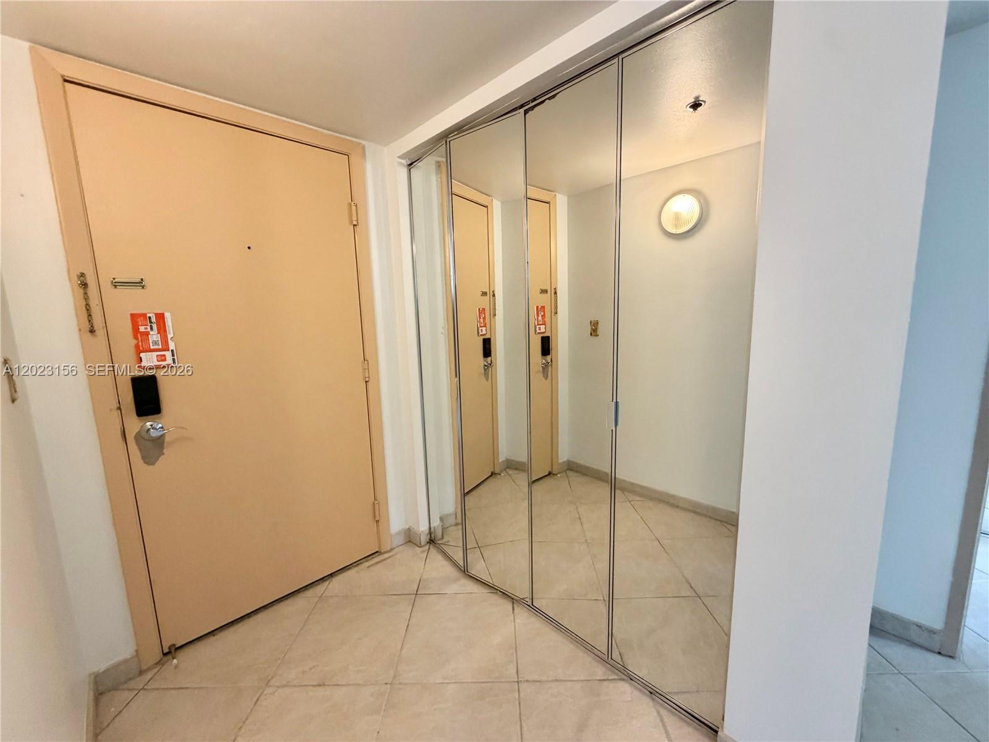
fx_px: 400
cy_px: 371
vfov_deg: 85.7
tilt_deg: -7.6
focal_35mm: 14
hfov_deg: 102.1
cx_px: 494
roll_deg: +1.8
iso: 320
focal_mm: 2.22
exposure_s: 1/88
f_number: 2.2
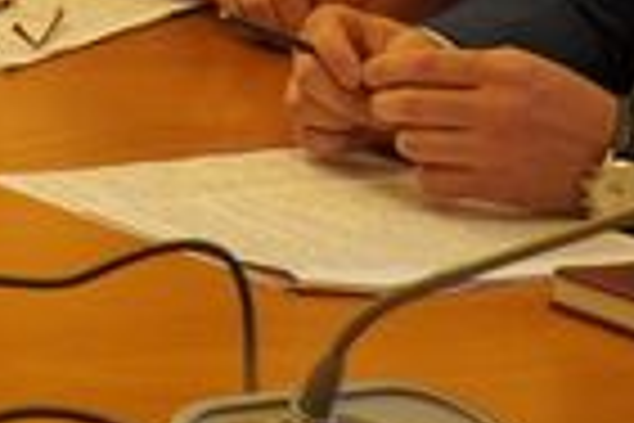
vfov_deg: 7.6
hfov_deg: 10.6
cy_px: -79
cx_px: -621
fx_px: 3149
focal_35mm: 179
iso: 2500
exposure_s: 1/160
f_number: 4
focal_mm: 21
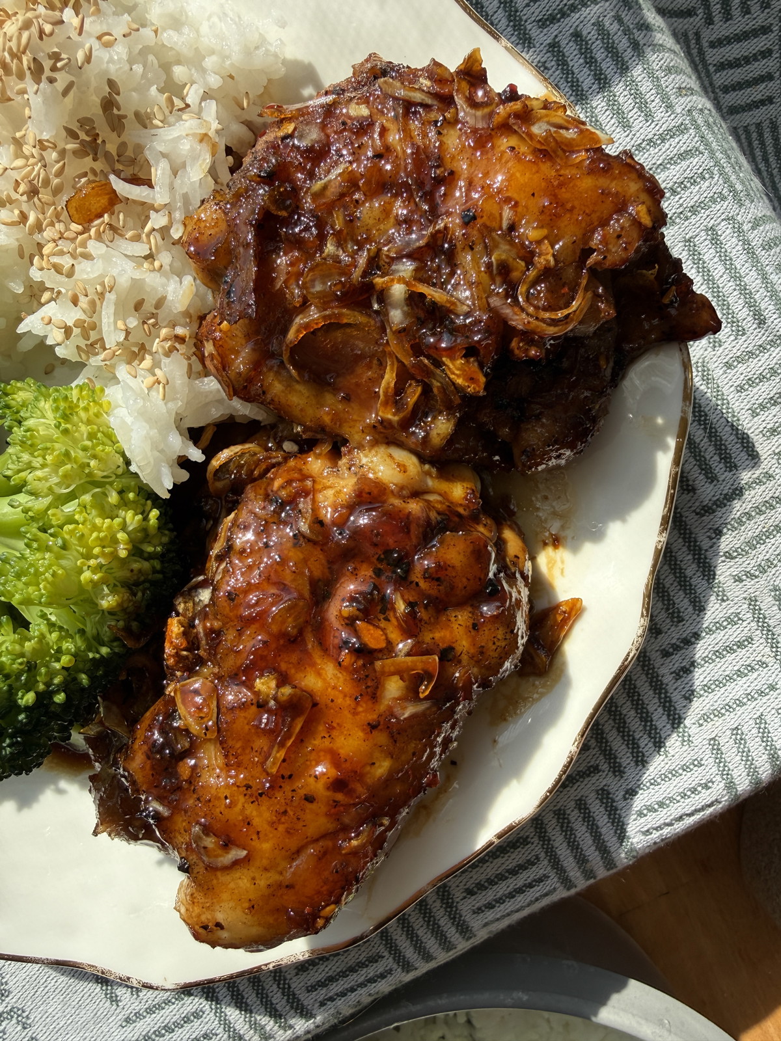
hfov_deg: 56.8
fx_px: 722
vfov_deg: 71.6
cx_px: 390
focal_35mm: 24
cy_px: 520
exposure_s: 1/706
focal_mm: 2.22
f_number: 2.2
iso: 64
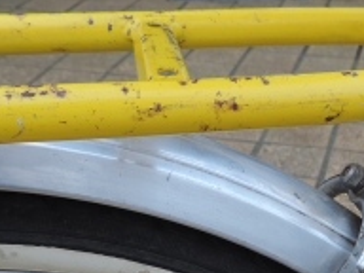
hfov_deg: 25.1
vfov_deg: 19.5
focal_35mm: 75
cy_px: 207
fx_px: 789
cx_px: 336
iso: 80
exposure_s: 1/40
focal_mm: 4.3
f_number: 3
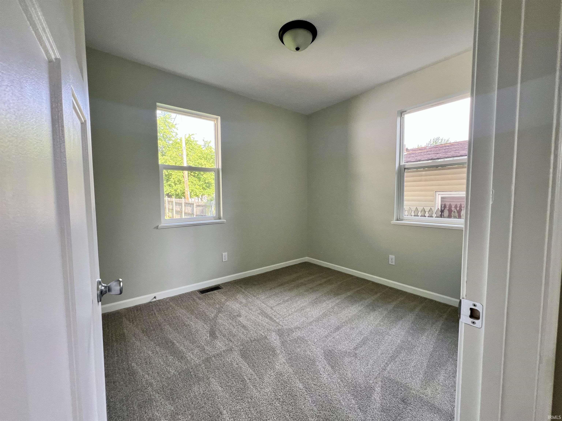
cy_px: 210
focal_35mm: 13
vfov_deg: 89.9
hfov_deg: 106.2
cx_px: 281
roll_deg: +0.1
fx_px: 211
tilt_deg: -4.2
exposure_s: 1/99
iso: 80
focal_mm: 1.57
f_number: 1.8
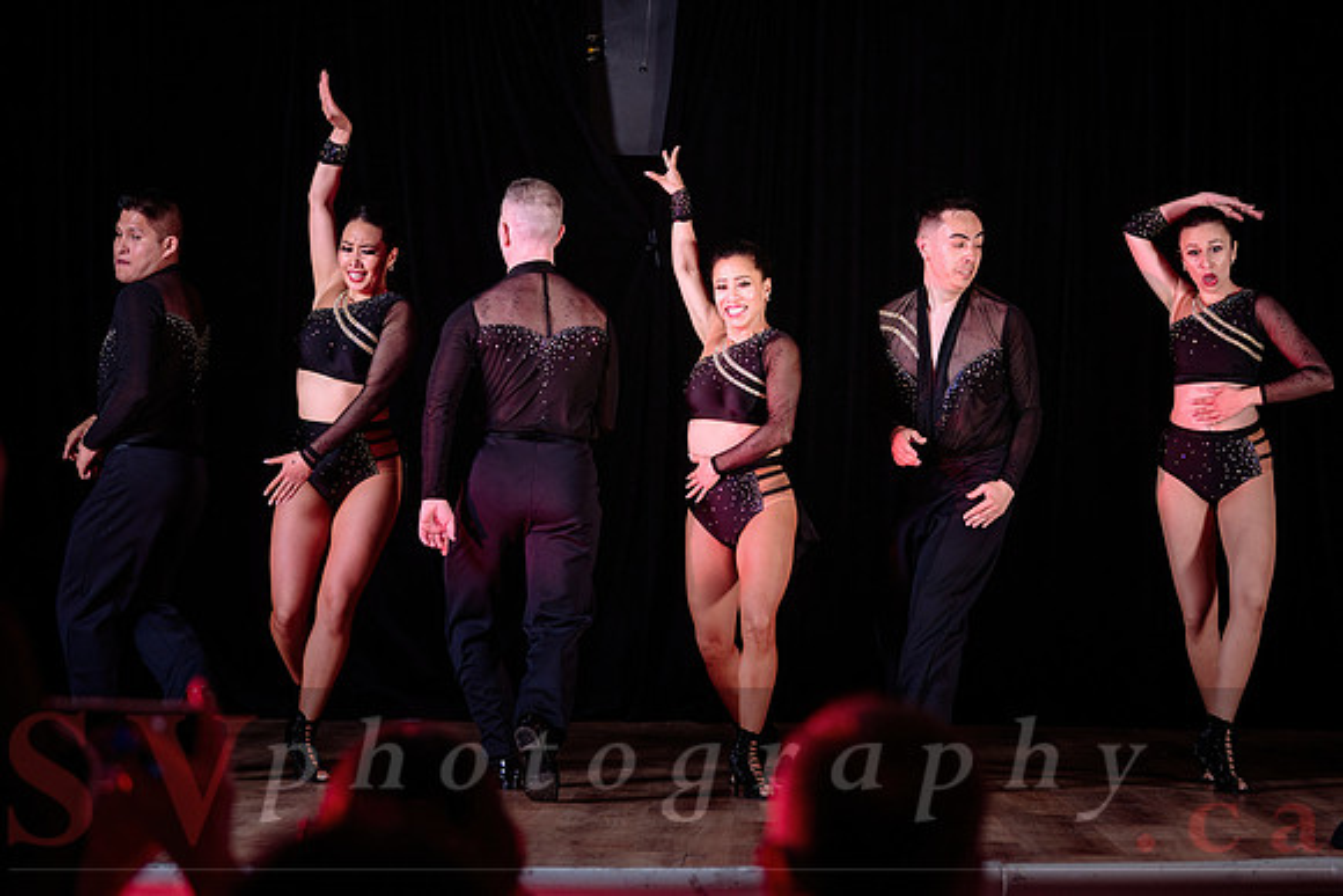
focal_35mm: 99
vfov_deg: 13.8
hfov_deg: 20.5
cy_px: 342
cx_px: 775
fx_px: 3712
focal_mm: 80
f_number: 3.2
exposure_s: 1/200
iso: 400
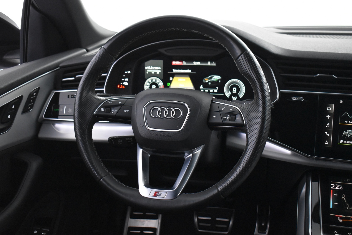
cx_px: 176
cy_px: 118
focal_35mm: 44
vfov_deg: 30.8
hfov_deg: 45.0
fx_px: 425
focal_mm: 29
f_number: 4.2
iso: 3200
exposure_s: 1/20
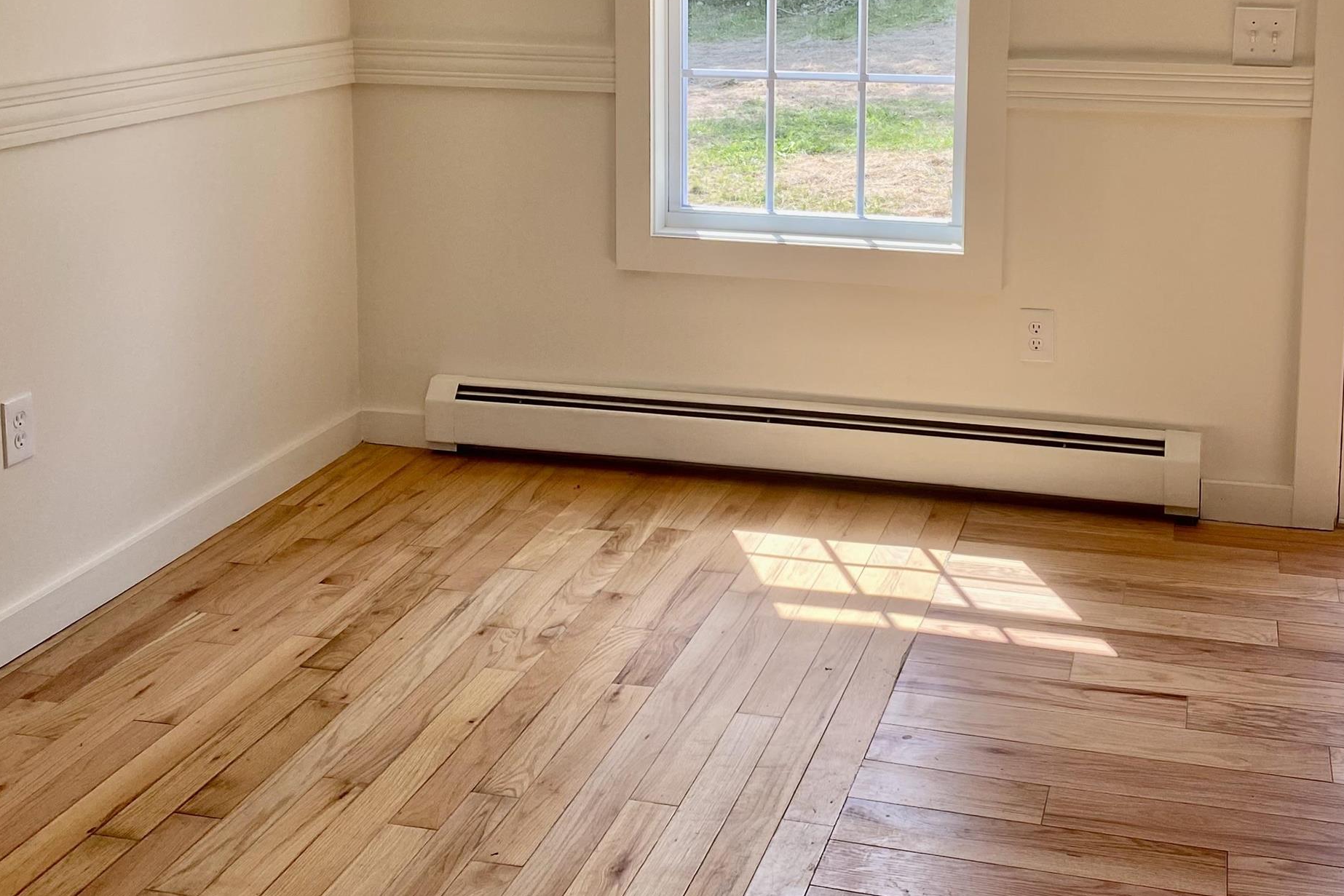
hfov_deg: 43.4
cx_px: 801
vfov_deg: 29.1
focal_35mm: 45
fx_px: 1680
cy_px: 165
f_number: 1.8
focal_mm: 4.25
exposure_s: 1/199
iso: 32
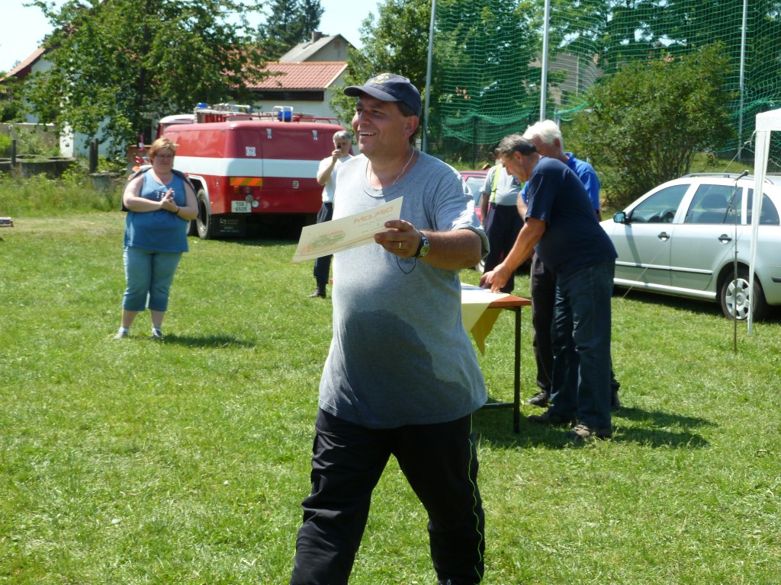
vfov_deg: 23.3
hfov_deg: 30.7
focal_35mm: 63
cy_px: 292
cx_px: 390
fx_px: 1421
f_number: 4
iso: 80
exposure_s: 1/250
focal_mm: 10.3
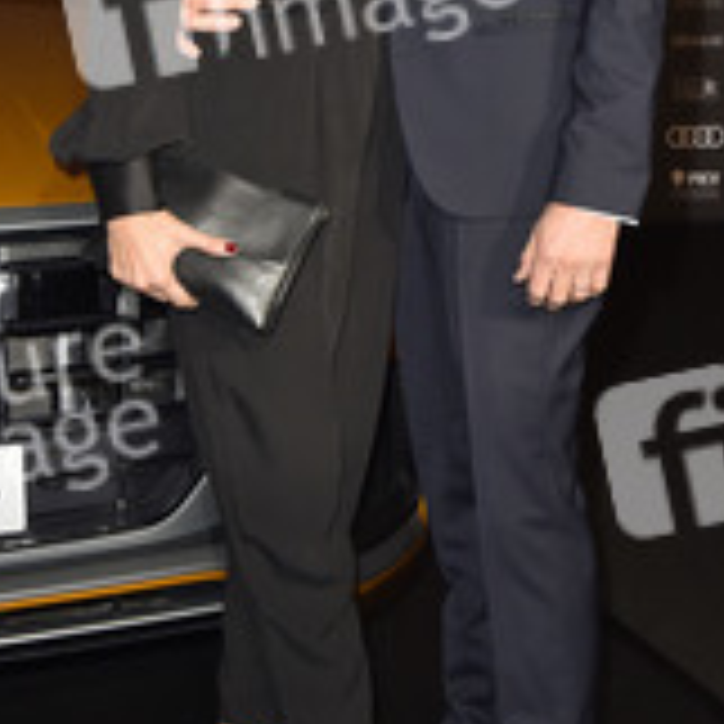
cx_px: 418
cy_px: 207
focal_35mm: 101
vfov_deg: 17.2
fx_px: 2390
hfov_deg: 17.2
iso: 1250
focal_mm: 48
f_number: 6.3
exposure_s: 1/200
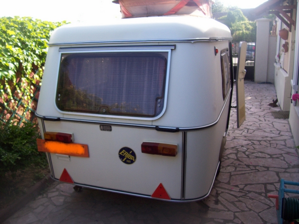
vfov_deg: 41.8
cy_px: 112
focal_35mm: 34
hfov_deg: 54.0
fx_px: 294
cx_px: 150
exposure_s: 1/322
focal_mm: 5.6
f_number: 2.7
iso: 80
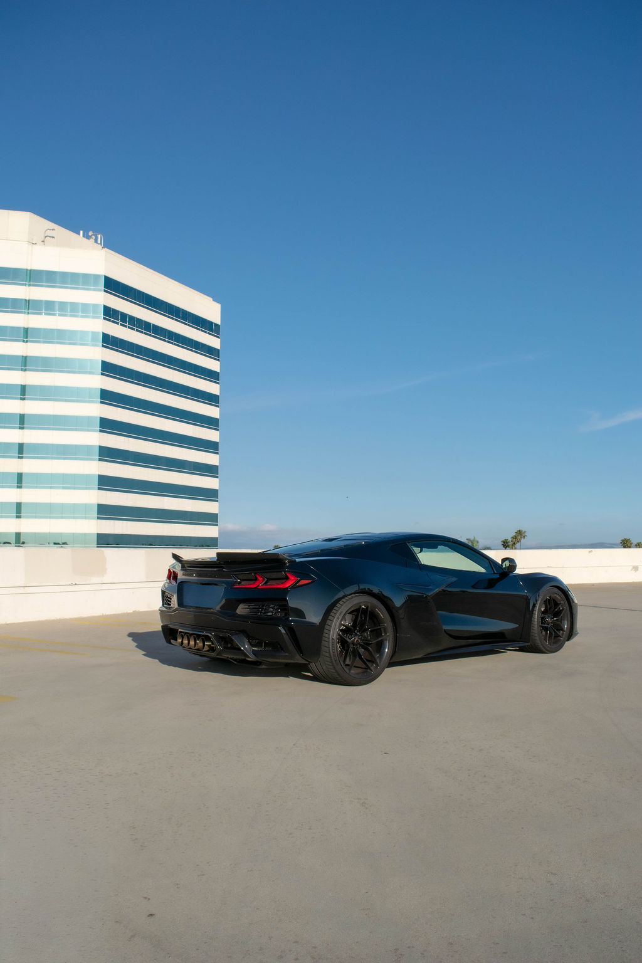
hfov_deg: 47.9
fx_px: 722
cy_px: 482
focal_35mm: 27
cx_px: 321
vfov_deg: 67.4
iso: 400
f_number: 8
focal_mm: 18
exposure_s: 1/2000
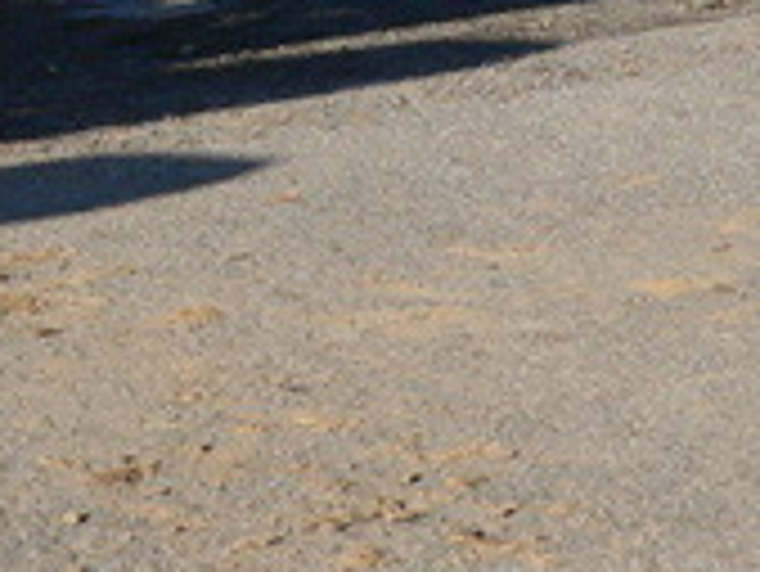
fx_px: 3735
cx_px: 769
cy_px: -482
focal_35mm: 170
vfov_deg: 8.4
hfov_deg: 11.5
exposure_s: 1/500
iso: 80
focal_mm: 6
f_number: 4.6
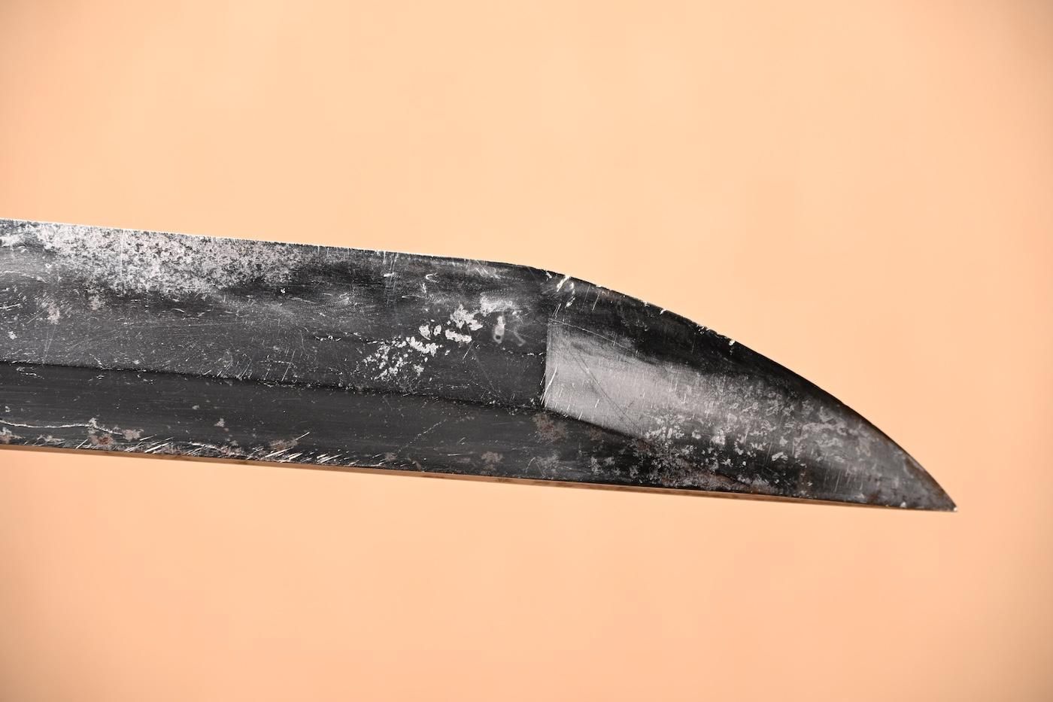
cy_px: 351
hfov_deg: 14.7
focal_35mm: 140
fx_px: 4080
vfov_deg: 9.8
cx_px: 526
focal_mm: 93
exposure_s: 1/2
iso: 100
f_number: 5.6
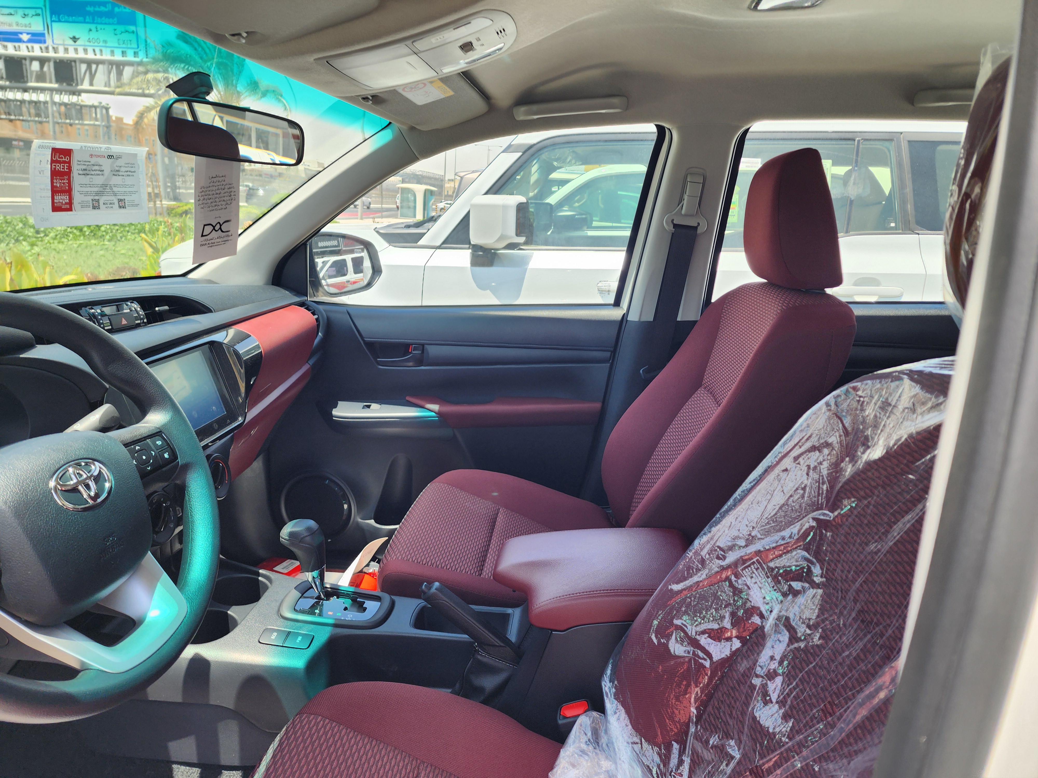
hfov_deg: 73.9
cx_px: 519
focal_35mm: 23
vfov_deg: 58.9
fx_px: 690
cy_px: 389
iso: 12
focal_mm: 6.4
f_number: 1.8
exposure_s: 1/199
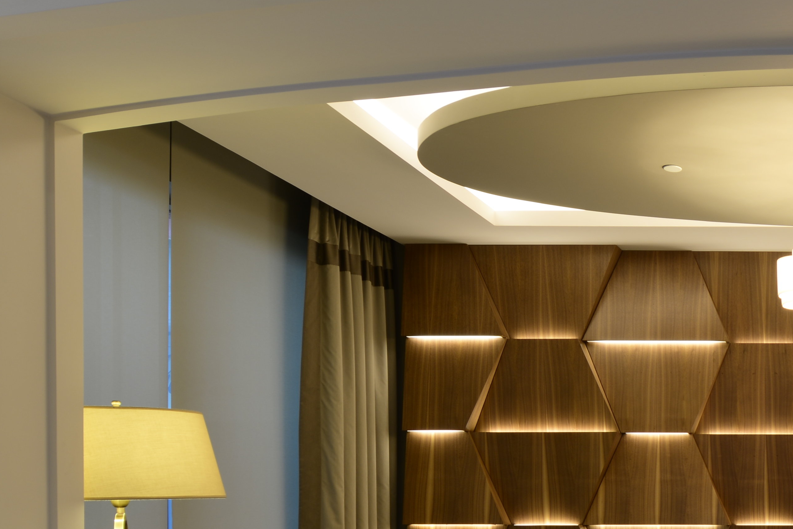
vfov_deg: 26.1
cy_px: 533
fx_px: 1080
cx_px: 906
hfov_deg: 34.0
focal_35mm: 49
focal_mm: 17
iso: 100
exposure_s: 1/1.3
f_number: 9
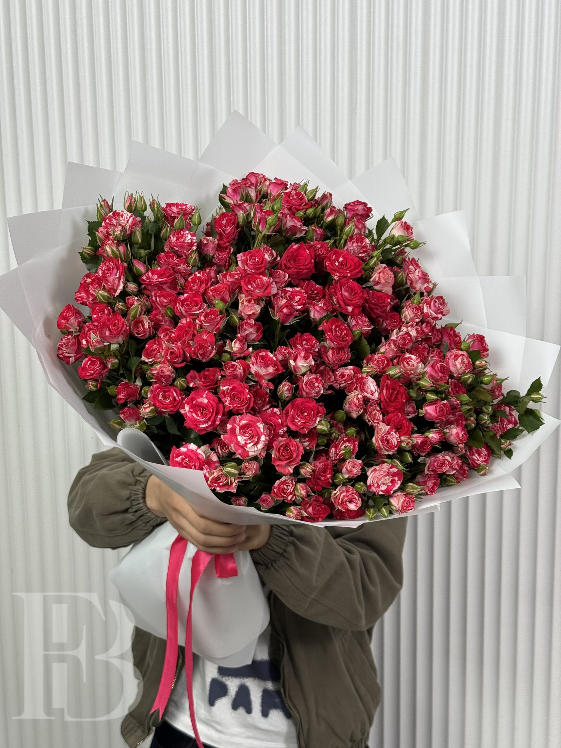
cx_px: 280
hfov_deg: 30.3
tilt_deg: -9.0
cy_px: 374
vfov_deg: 39.7
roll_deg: -0.1
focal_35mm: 48
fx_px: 1037
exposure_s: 1/260
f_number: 1.78
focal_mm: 6.76
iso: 64
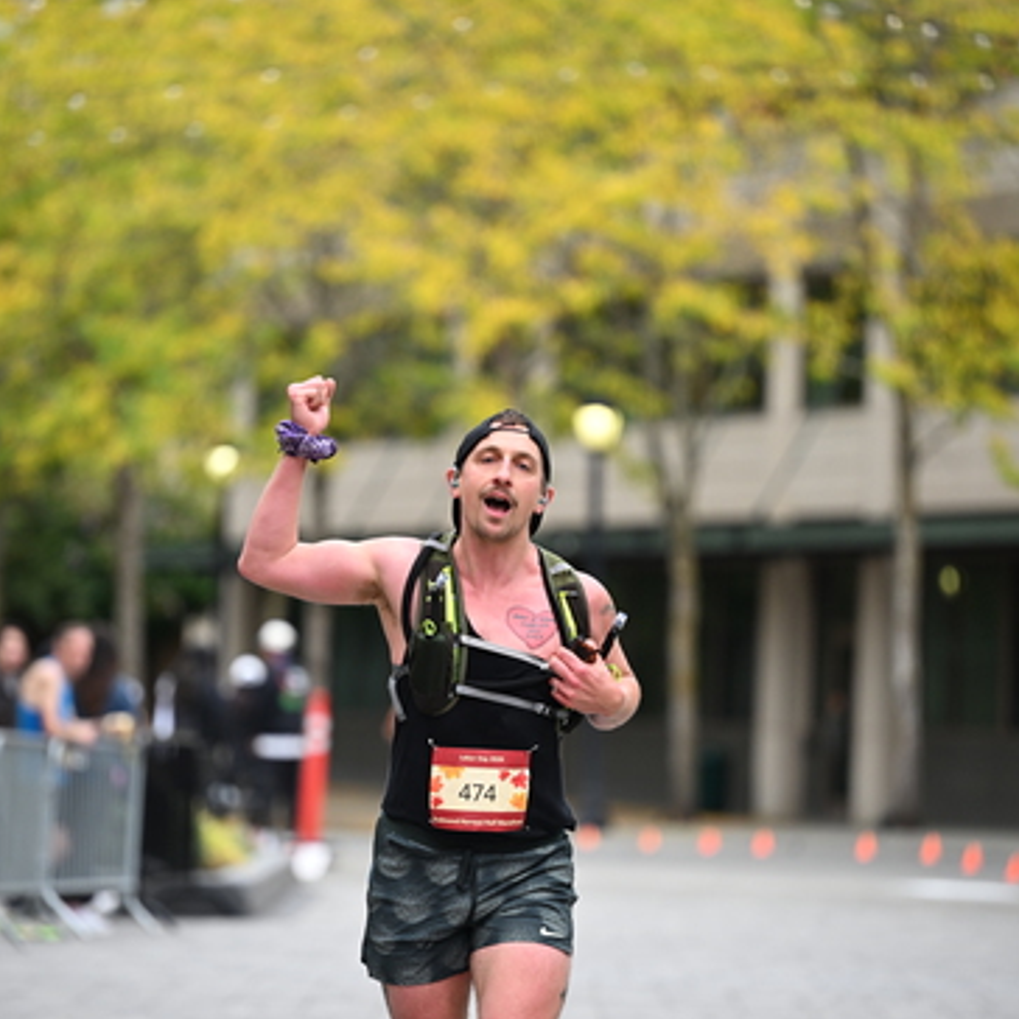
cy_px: 596
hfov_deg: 7.8
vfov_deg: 7.8
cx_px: 508
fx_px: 7494
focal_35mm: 225
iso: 640
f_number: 2.8
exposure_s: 1/2000
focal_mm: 175
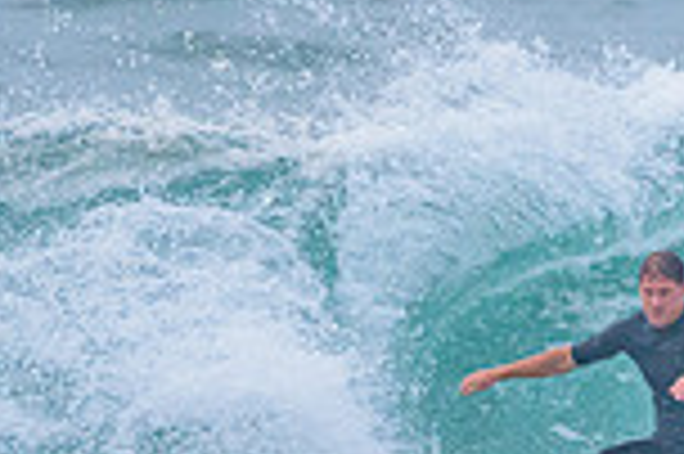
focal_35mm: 2333
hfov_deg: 0.9
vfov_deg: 0.6
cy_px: 531
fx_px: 44279
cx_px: 594
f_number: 5.6
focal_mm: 500
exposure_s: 1/2000
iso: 2000
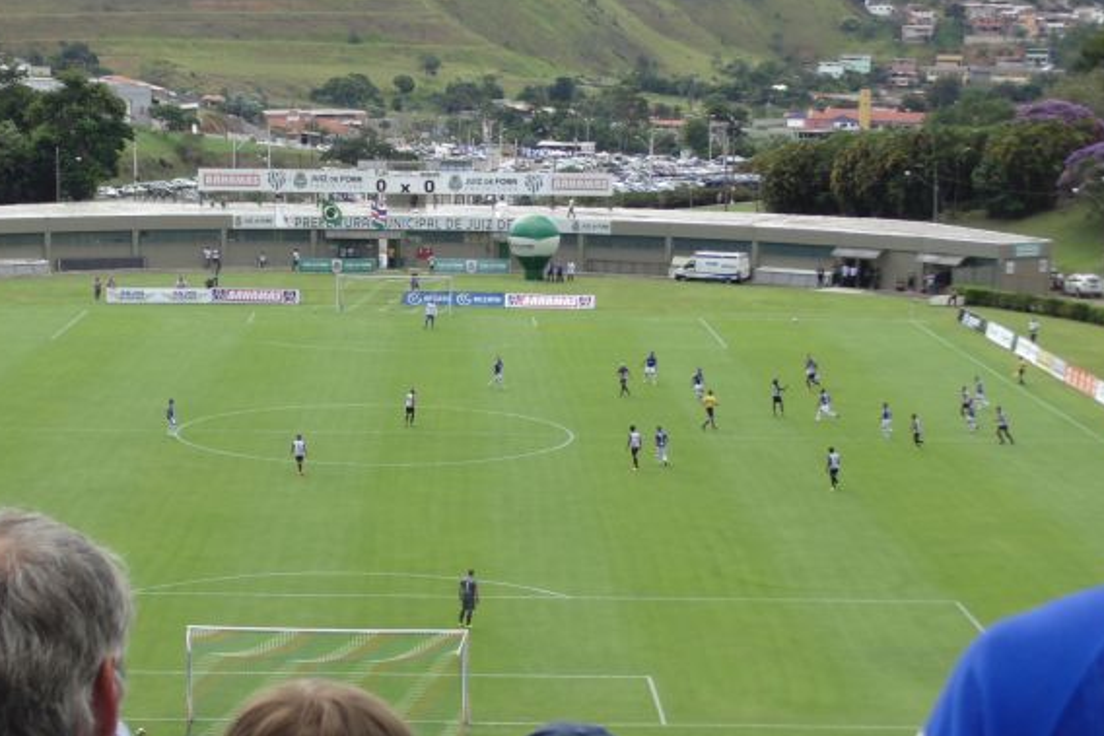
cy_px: 577
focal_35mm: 85
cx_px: 441
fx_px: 2607
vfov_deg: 16.0
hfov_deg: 23.9
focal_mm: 10.4
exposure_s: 1/200
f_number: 3.9
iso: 80
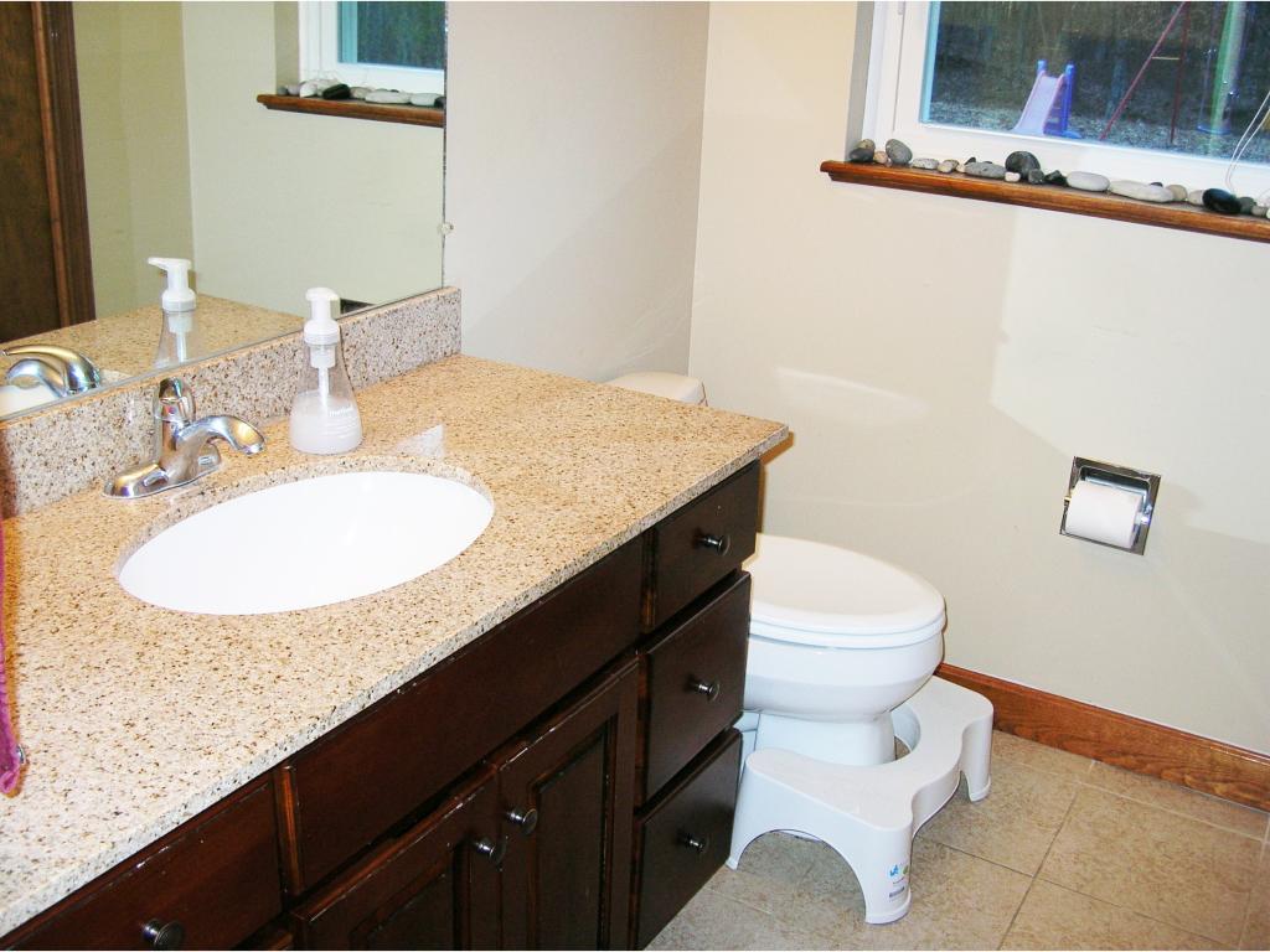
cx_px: 635
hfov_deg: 51.4
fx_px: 1321
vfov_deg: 39.7
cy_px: 476
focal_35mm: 36
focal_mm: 6
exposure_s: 1/60.1
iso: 50
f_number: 2.7
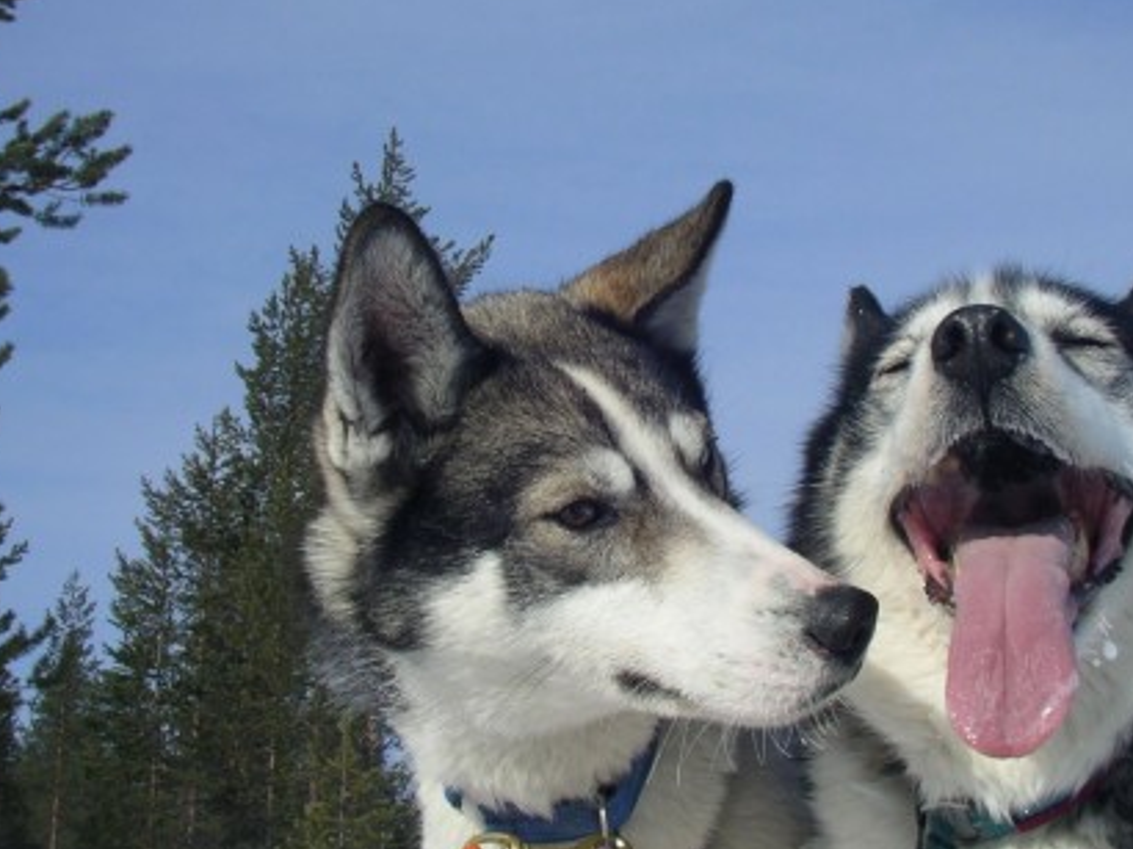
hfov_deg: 34.3
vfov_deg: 26.1
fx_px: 1832
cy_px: 405
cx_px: 680
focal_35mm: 56
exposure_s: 1/250
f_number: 6.9
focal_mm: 5.7
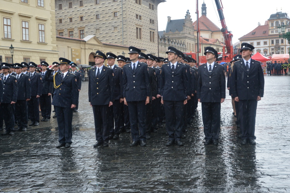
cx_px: 145
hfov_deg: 39.6
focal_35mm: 50
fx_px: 402
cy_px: 96
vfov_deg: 27.0
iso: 1600
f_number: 9
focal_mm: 50
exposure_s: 1/320
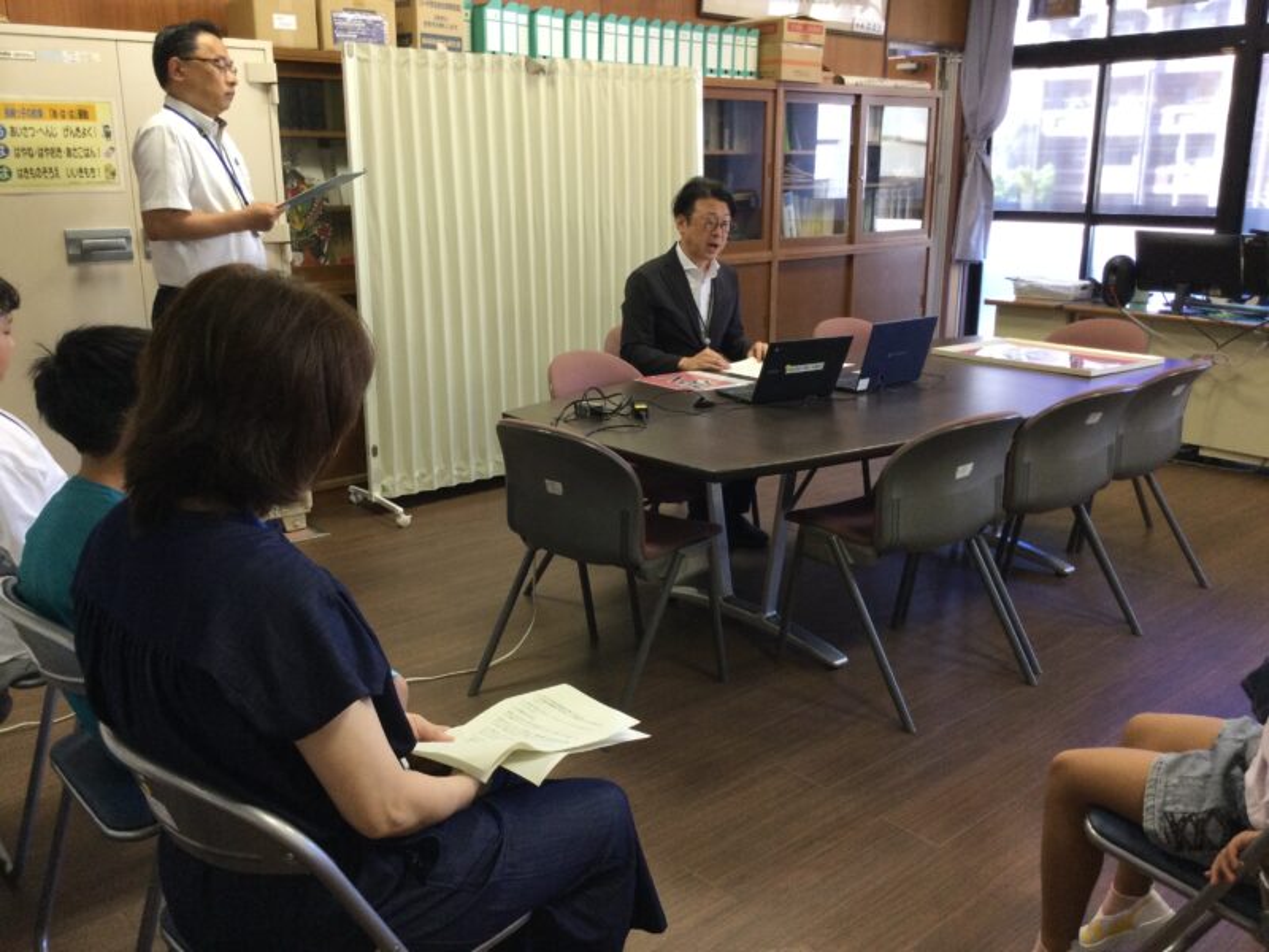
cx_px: 634
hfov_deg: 58.4
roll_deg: +0.1
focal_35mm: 31
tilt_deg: -12.6
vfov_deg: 45.4
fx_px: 1136
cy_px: 476
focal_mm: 3.3
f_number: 2.4
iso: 80
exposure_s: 1/30
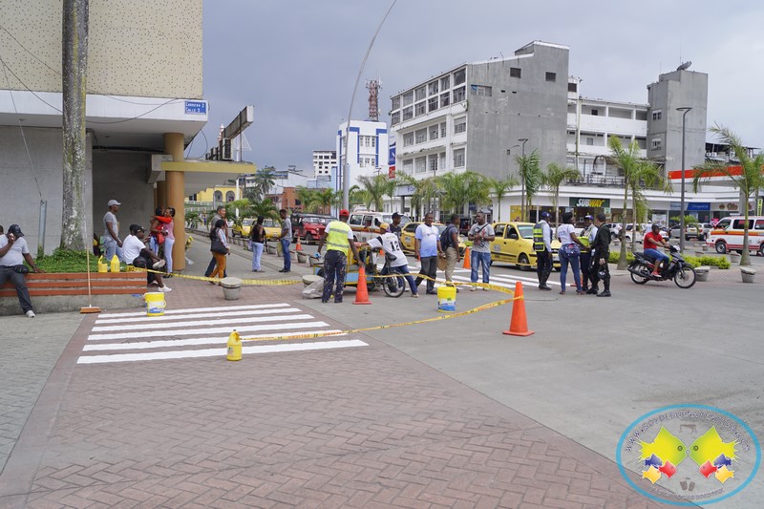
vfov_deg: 43.6
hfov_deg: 61.9
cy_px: 254
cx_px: 382
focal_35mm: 30
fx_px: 636
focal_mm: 20
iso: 100
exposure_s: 1/320
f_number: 5.6
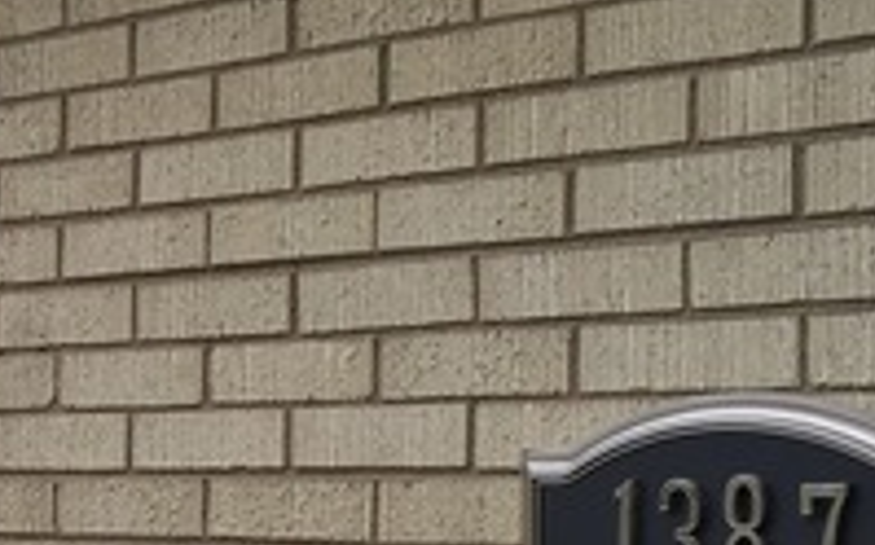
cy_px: 479
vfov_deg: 13.1
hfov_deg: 19.6
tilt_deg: +1.9
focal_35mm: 99
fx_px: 2359
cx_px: -207
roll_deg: -3.2
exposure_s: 1/542
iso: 32
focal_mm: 4.15
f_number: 2.2
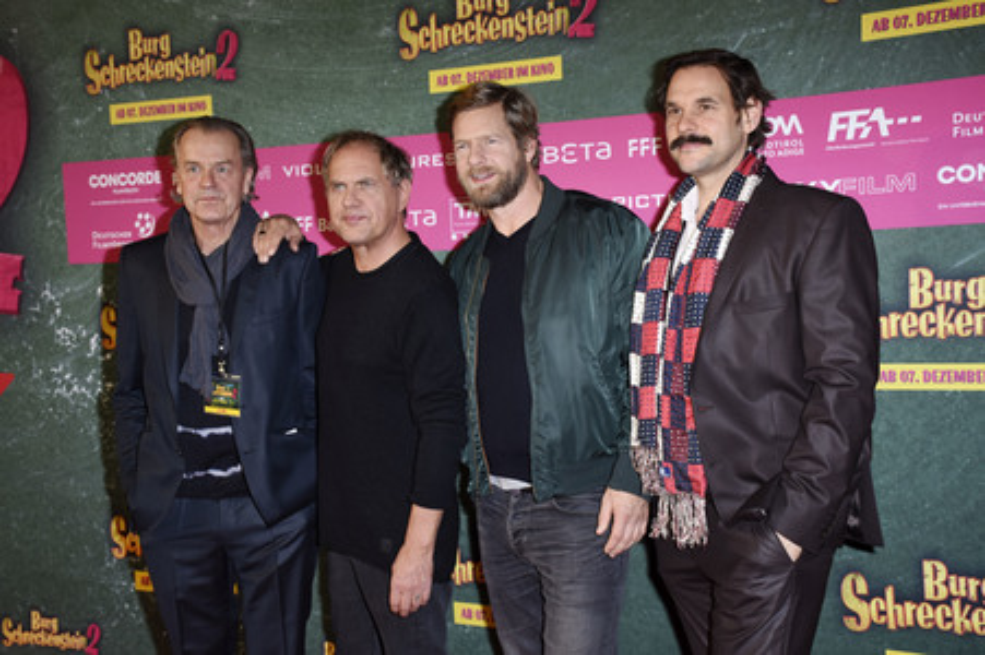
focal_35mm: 51
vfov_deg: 26.4
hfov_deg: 38.9
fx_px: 1394
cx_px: 492
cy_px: 328
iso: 640
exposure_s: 1/160
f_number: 6.3
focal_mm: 34
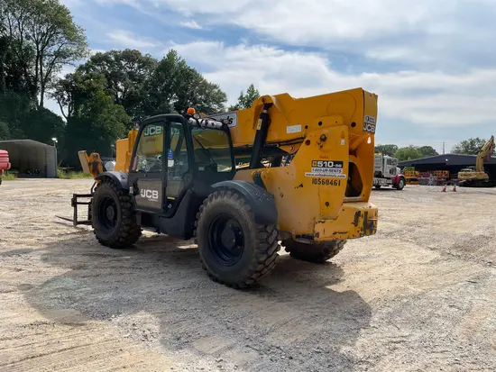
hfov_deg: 67.3
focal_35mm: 26
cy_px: 186
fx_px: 373
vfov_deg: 53.1
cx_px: 248
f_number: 1.6
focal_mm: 4.2
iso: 32
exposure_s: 1/2564
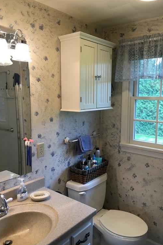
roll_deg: +0.0
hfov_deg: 42.3
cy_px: 123
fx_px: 211
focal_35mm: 31
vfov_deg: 60.3
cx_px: 81
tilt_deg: -8.0
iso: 40
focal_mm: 4.15
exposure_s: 1/30
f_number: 2.2
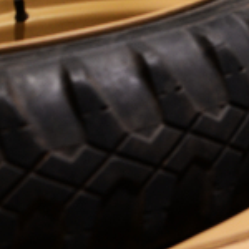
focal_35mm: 193
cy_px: -215
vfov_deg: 8.7
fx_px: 1571
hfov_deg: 8.3
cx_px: 588
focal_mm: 34
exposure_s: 1/10
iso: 500
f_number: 3.8
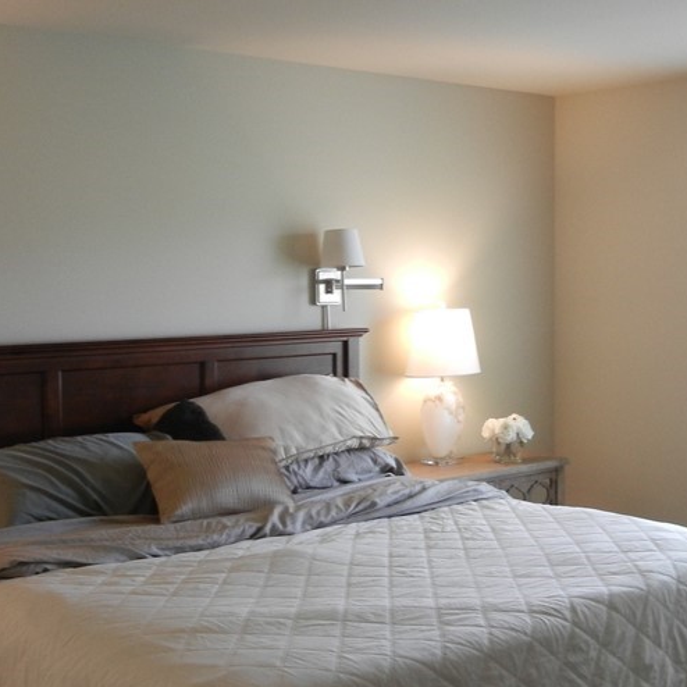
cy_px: 378
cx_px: 374
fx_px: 1235
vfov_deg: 31.1
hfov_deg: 31.1
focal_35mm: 55
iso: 320
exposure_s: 1/30
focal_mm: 5.4
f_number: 3.5
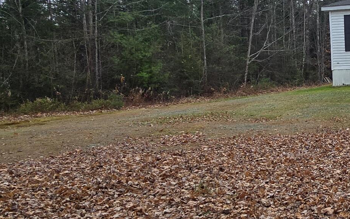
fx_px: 429
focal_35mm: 45
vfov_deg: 28.5
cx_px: 405
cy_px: 129
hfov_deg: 36.0
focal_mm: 2.2
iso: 50
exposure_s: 1/719
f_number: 2.2
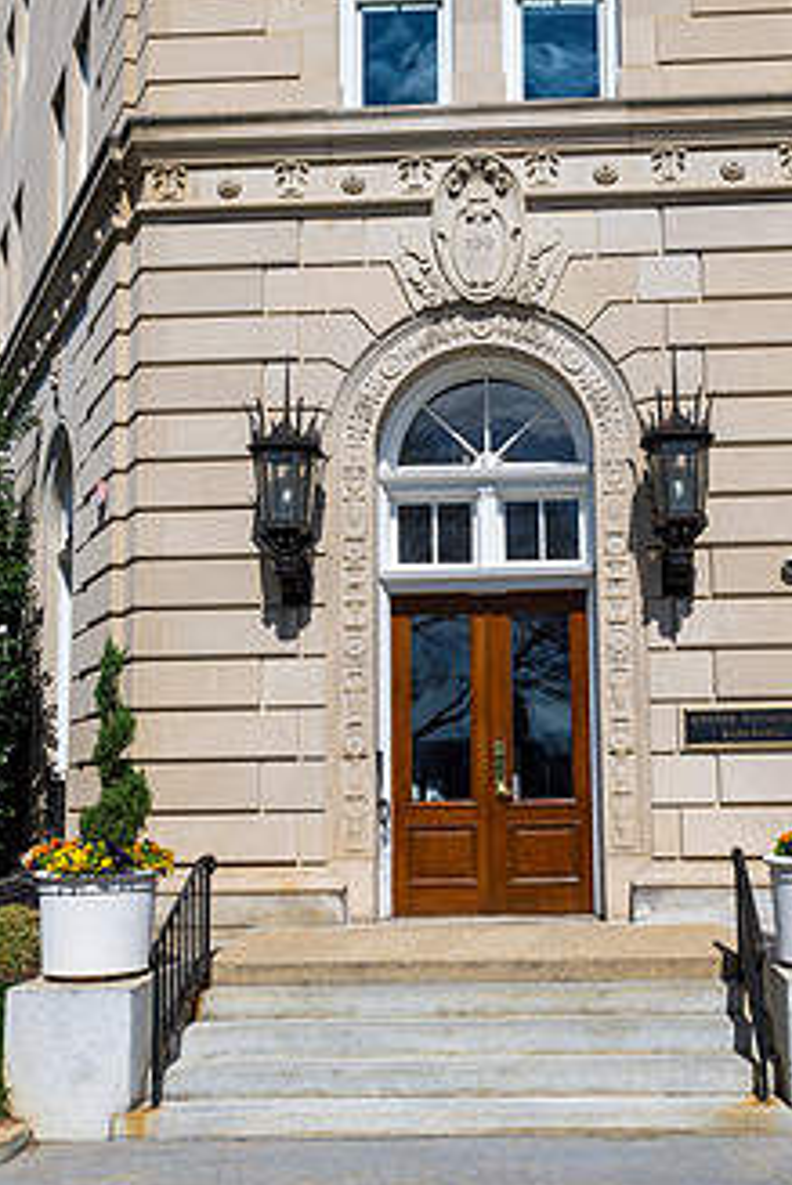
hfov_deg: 35.8
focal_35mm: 37
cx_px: 499
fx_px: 1220
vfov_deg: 51.9
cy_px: 596
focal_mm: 18
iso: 64
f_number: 10
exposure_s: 1/125
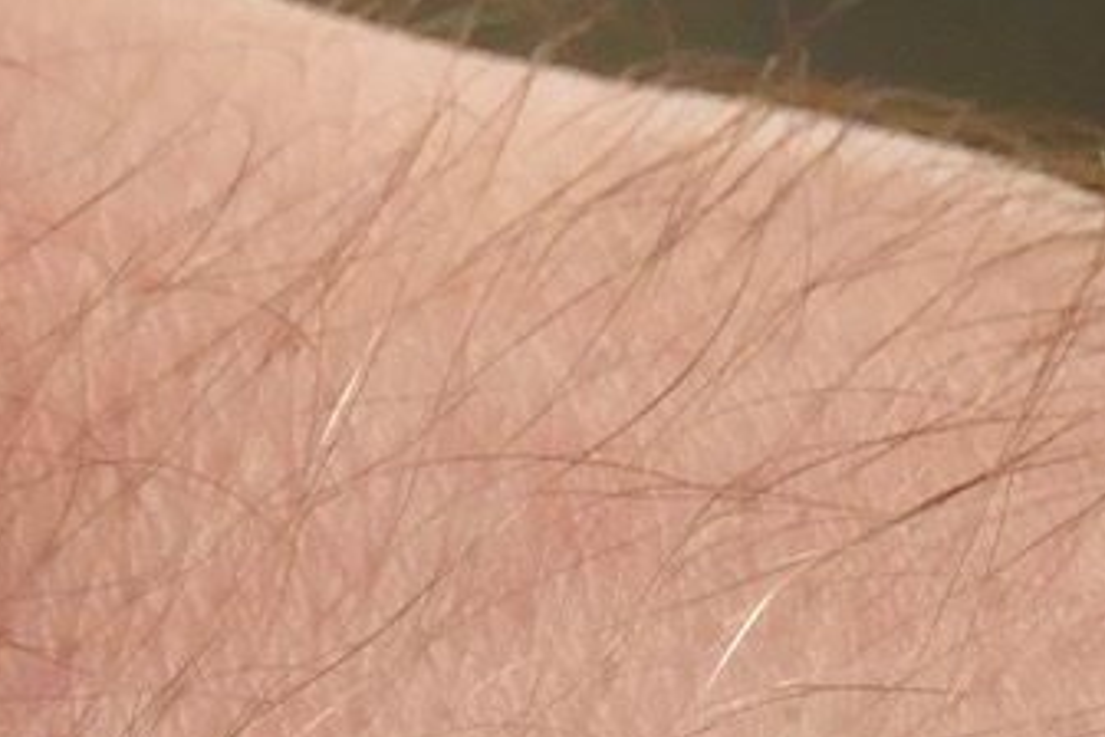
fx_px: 21577
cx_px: -1710
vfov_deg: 2.0
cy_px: -288
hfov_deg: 2.9
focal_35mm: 703
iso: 800
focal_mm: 43.05
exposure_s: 1/80
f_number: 3.9
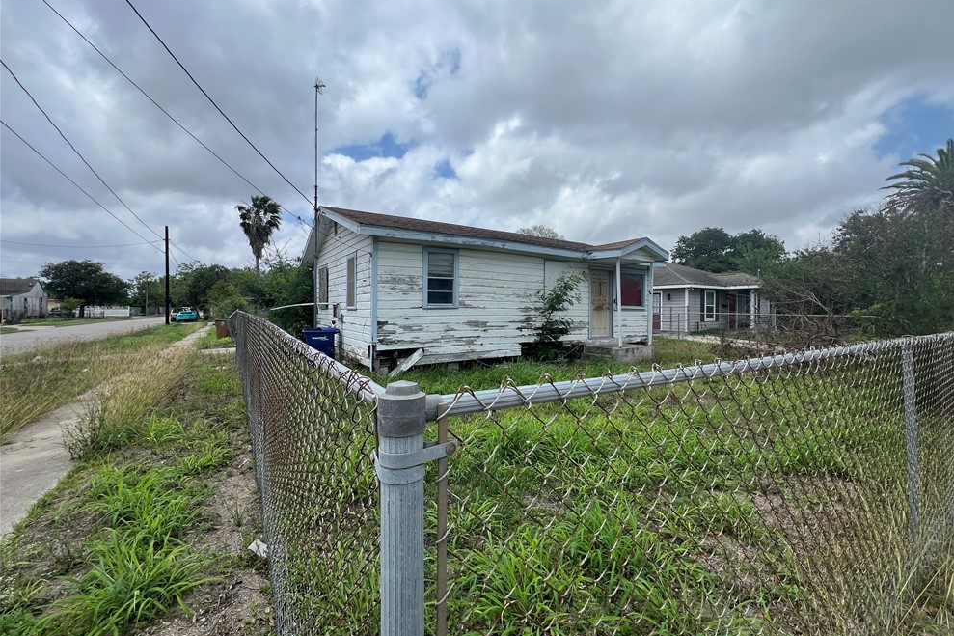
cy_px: 310
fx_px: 371
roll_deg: +0.2
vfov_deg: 81.2
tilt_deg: -0.9
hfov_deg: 104.2
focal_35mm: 14
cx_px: 493
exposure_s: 1/2597
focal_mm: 1.57
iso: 32
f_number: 1.8
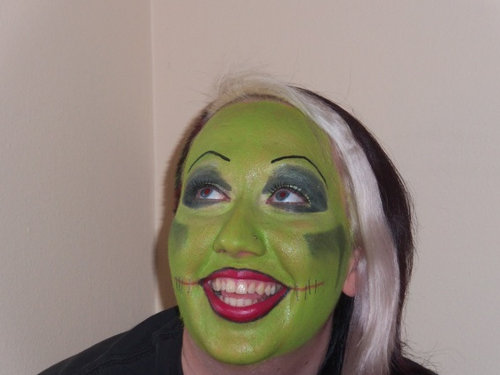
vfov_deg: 12.9
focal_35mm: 115
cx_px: 254
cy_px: 200
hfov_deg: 17.1
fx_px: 1662
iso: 100
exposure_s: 1/100
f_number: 5.3
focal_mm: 17.9
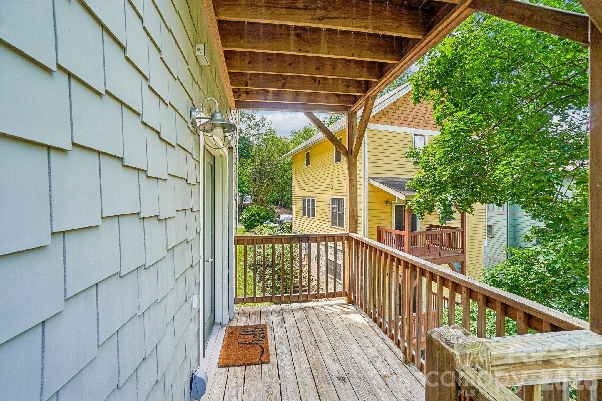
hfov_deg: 100.4
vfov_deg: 77.3
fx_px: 251
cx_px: 301
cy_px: 200
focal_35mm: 15
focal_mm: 10
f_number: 8
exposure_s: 1/50
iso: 100
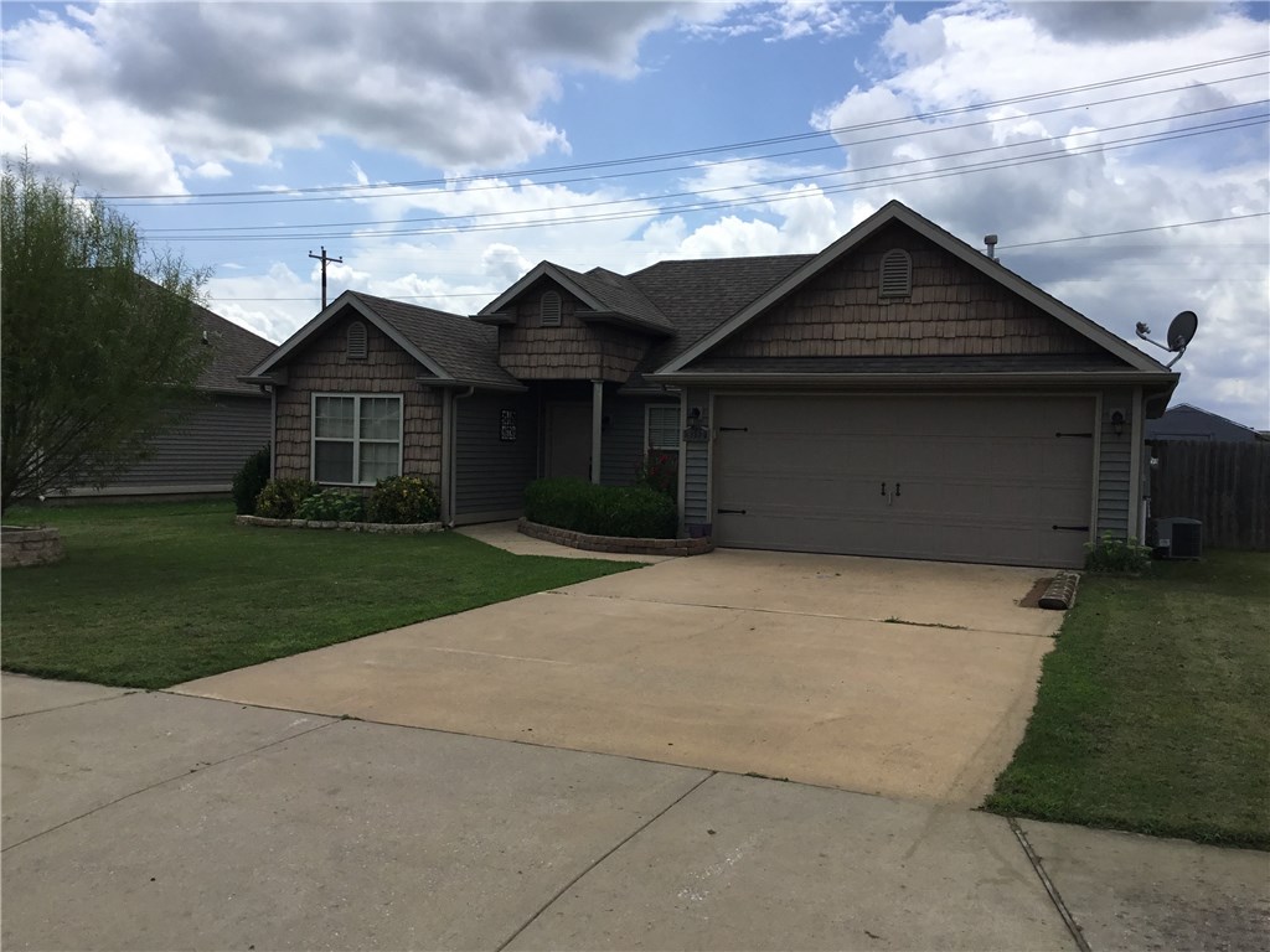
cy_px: 476
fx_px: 1137
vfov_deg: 45.4
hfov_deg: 58.4
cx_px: 635
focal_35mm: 31
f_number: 2.4
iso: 25
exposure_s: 1/2717
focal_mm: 3.3
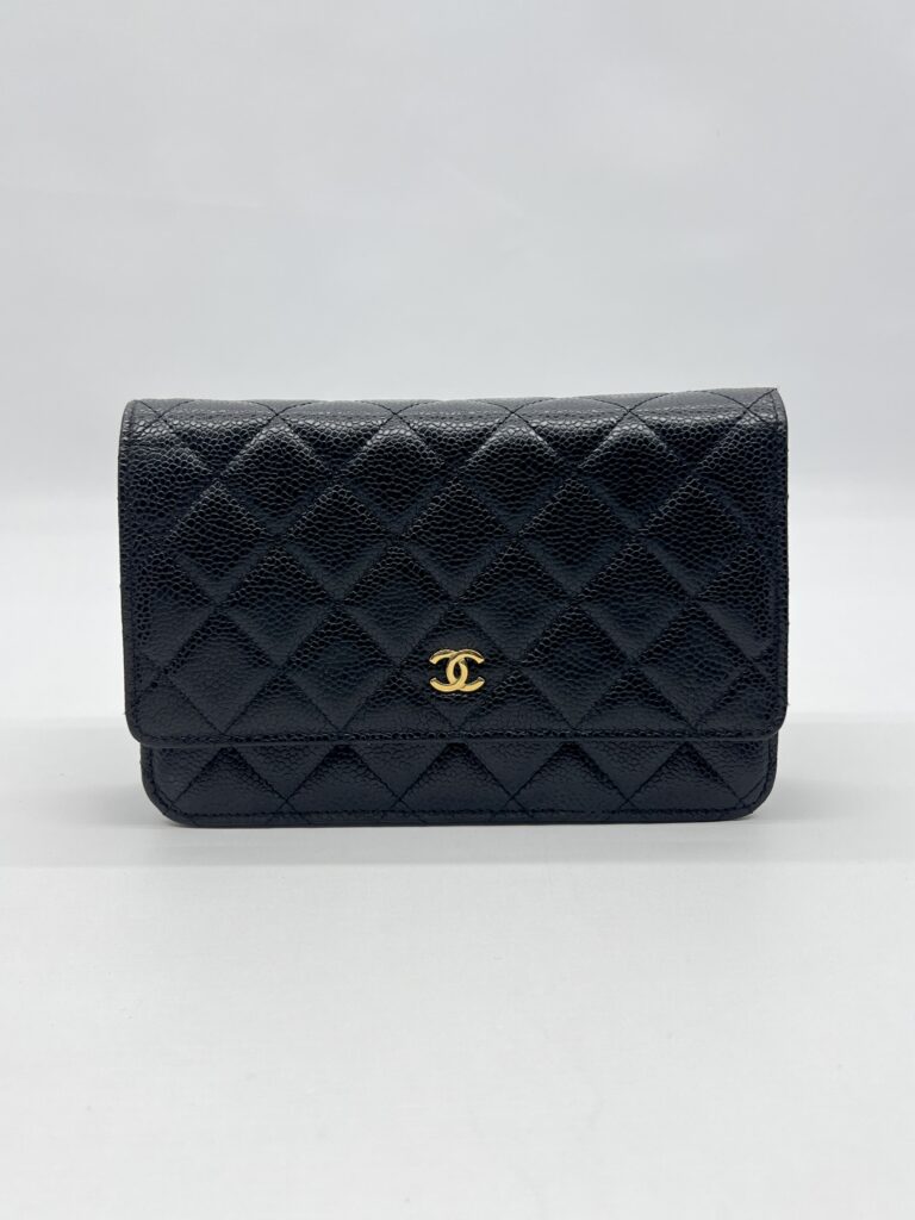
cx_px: 458
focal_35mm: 26
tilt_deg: -14.9
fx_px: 916
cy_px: 610
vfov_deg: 67.3
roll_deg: +0.5
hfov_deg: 53.1
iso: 32
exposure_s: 1/143
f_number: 1.5
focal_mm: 5.7
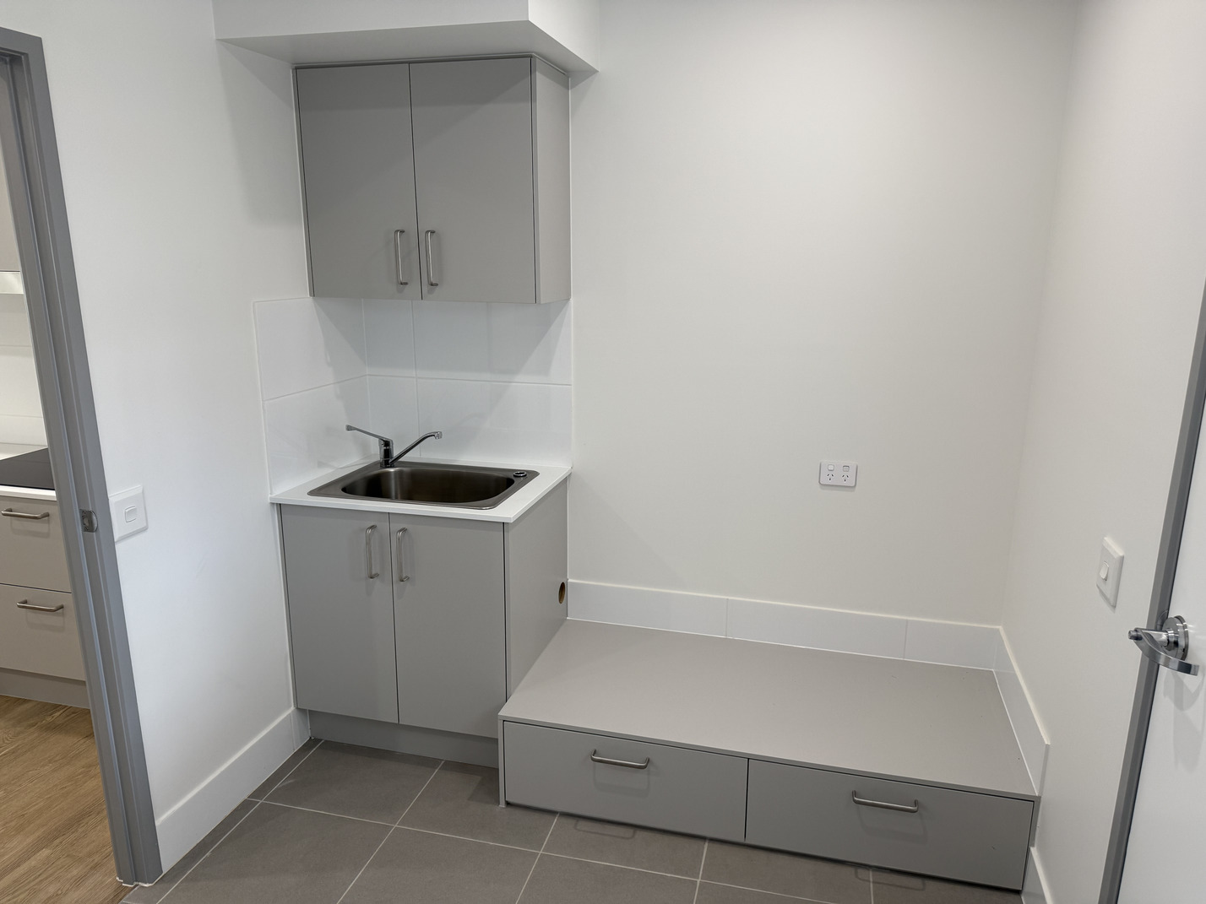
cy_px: 452
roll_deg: -1.0
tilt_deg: -13.1
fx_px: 836
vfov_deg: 56.8
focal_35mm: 24
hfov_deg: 71.6
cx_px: 603
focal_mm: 6.76
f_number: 1.78
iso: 100
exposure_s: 1/121
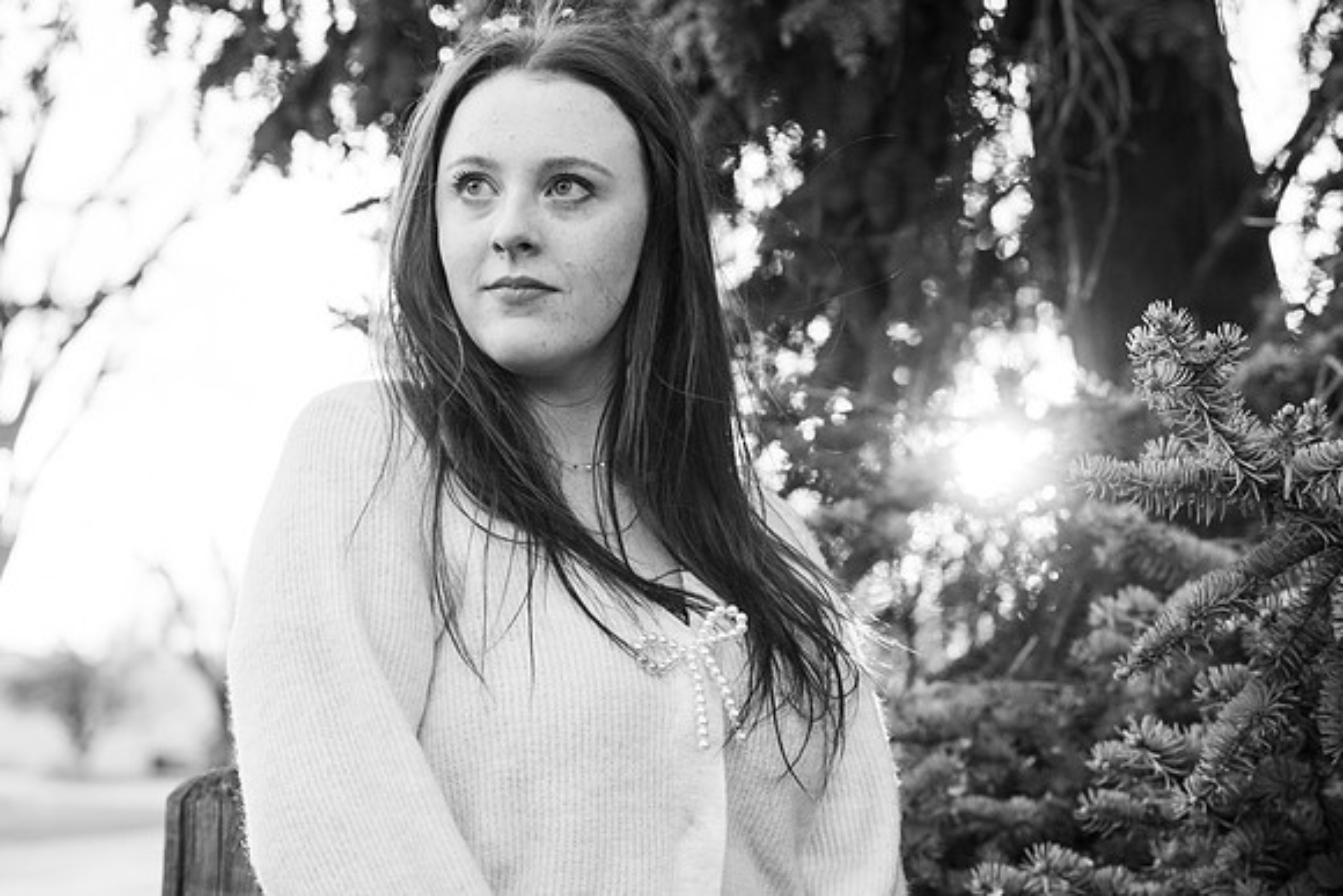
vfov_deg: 16.1
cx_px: 672
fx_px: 3172
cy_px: 448
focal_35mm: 85
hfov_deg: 23.9
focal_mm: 85
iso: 2000
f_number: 5.6
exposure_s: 1/500
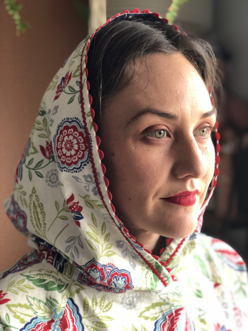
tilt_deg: -6.5
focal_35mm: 52
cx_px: 124
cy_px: 166
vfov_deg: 36.8
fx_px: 497
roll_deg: +0.0
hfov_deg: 28.0
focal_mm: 6
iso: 80
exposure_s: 1/60
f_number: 2.4
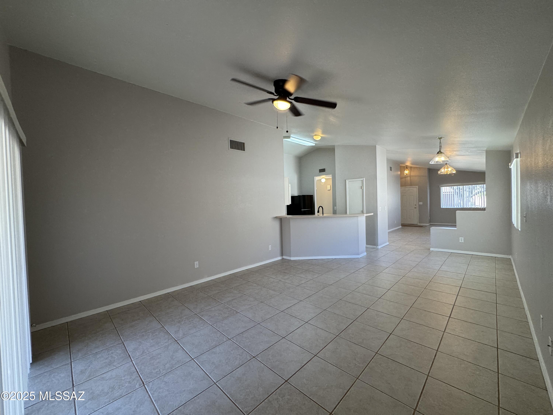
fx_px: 224
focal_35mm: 14
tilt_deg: -1.8
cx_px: 276
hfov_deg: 102.1
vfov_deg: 85.7
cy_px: 208
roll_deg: +1.7
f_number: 2.2
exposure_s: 1/120
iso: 160
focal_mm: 2.22
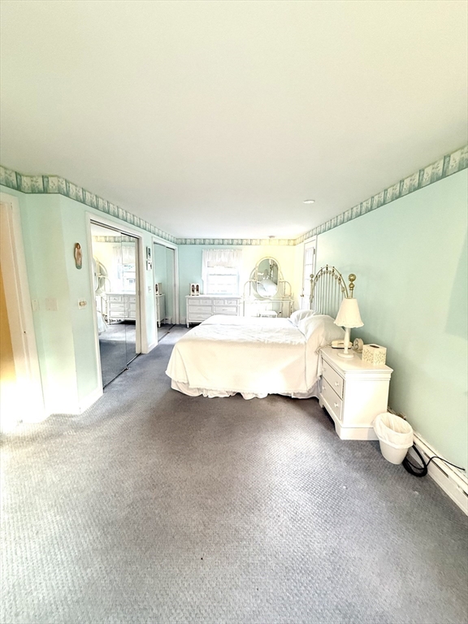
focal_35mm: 14
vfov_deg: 102.1
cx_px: 234
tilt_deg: -7.3
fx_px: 252
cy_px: 312
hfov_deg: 85.7
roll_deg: -0.6
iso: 250
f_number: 2.2
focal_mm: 2.22
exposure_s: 1/120
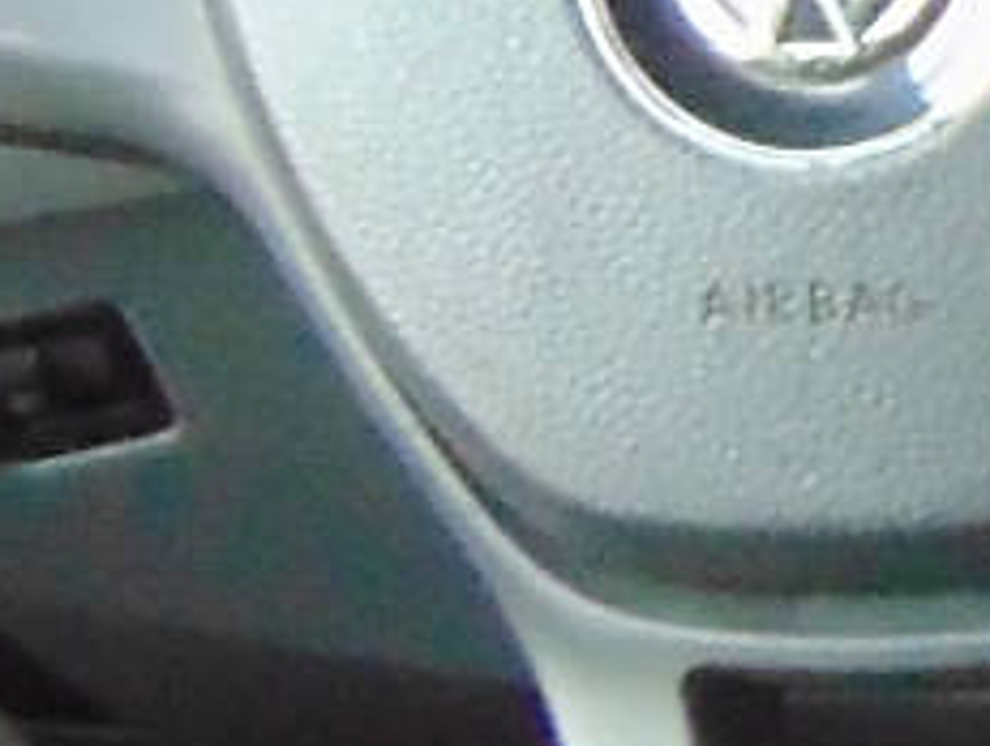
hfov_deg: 7.6
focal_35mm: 242
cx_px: 2353
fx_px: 6932
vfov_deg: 6.1
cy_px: 124
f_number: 3.2
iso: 400
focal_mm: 6.3
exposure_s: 1/30
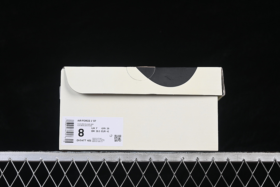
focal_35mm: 75
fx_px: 583
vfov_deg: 18.2
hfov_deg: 27.0
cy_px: 94
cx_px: 140
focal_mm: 50
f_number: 8
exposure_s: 1/60
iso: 160
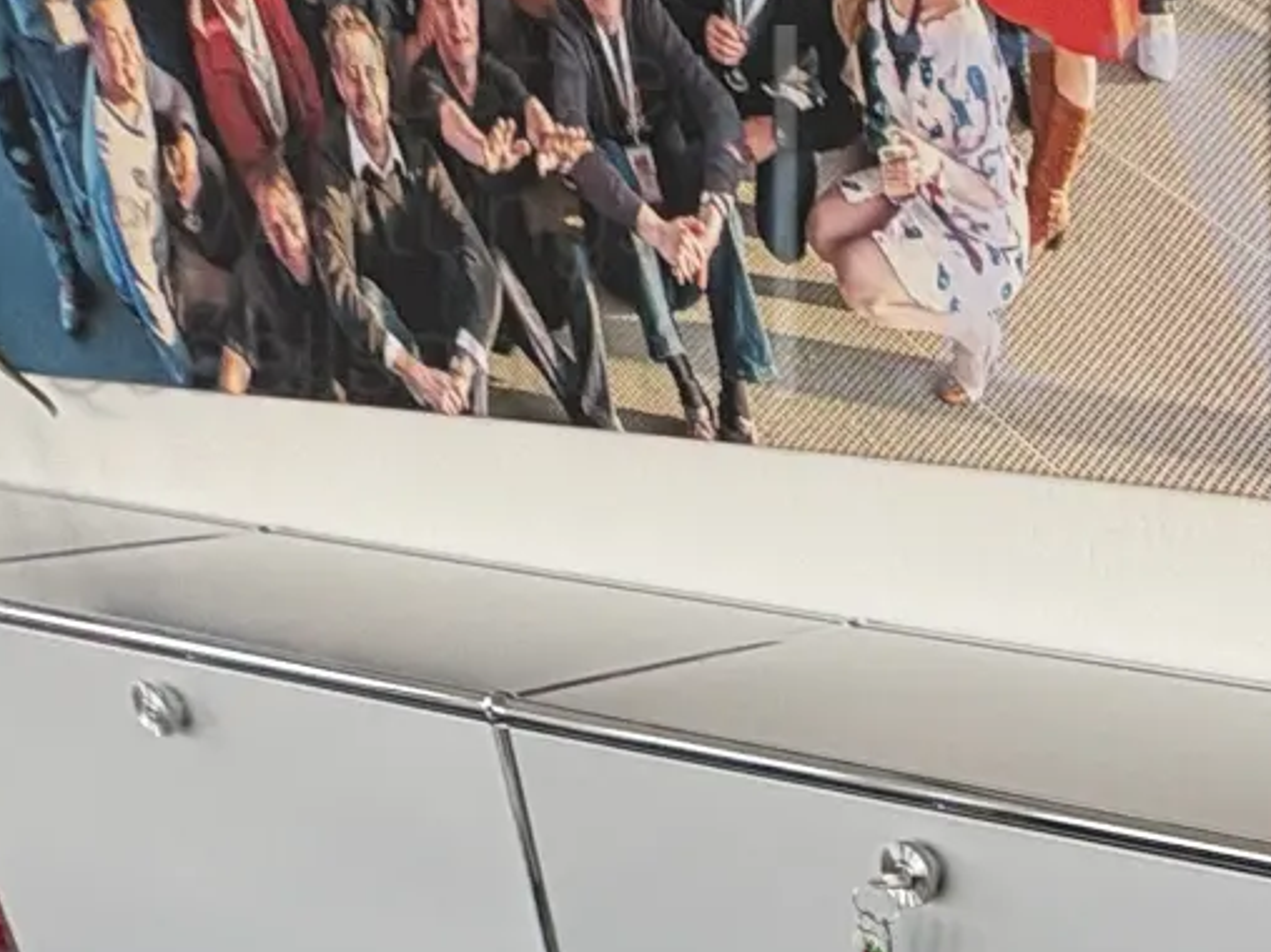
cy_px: 1468
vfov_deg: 22.2
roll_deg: +0.1
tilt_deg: -25.7
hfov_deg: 31.3
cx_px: 1459
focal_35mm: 53
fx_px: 1946
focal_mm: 2.22
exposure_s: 1/99
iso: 100
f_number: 2.2
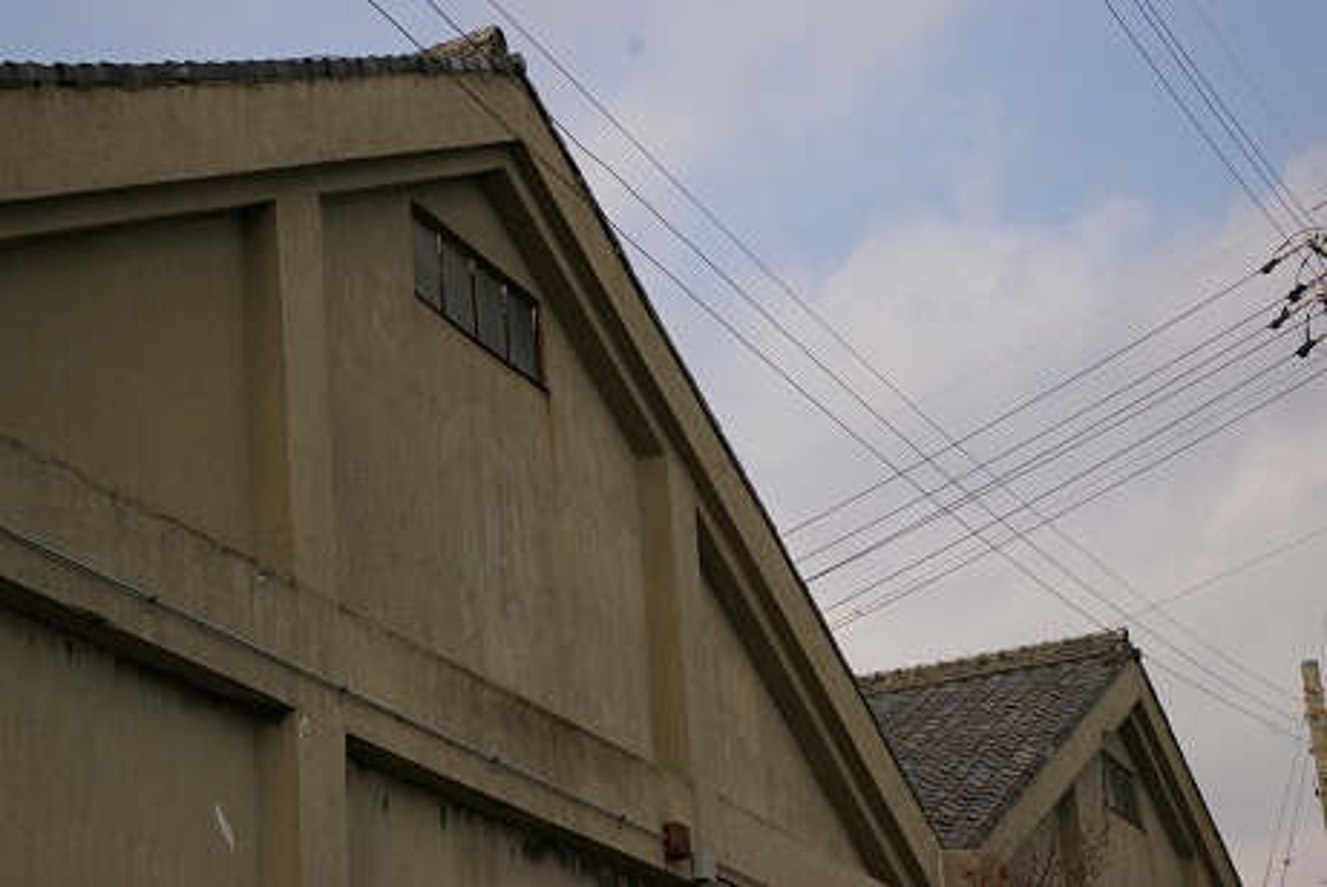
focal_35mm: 82
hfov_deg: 24.6
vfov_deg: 16.6
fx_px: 3043
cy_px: 444
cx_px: 664
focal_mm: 55
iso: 200
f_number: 8
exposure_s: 1/500
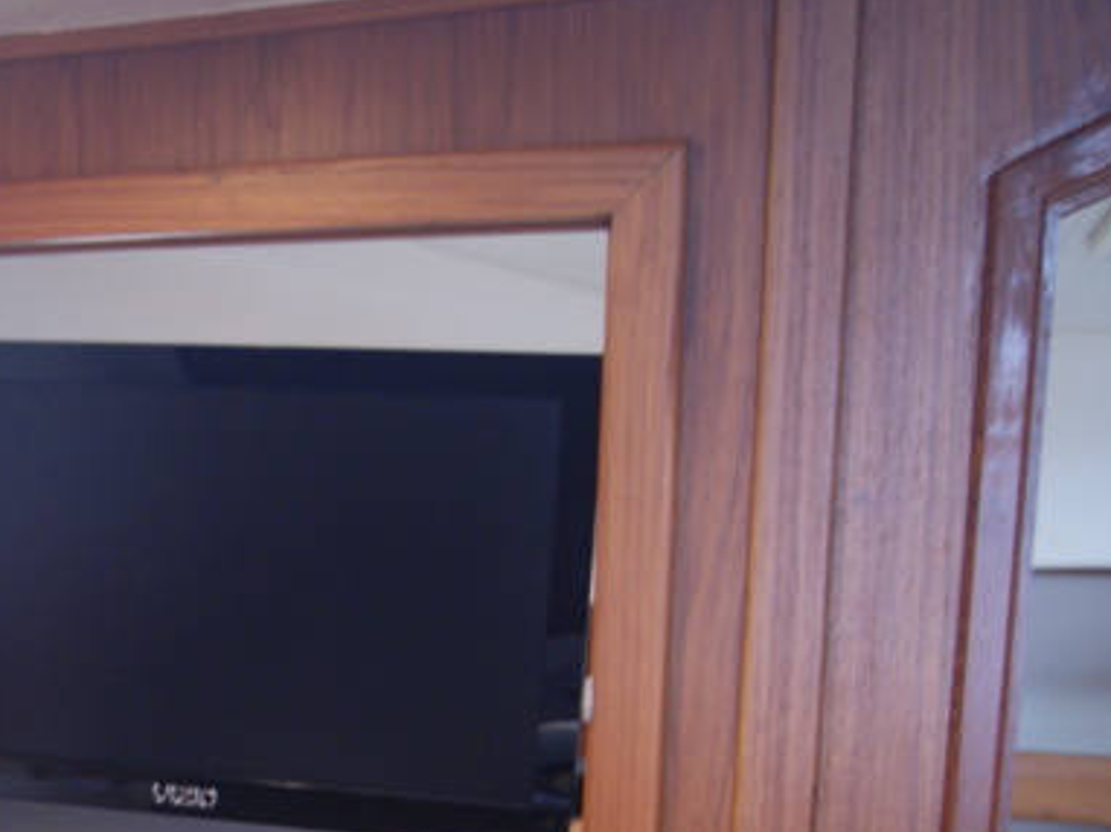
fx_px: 1957
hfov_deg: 28.8
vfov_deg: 23.8
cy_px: 582
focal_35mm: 61
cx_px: -105
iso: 400
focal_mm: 18
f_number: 3.5
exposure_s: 1/8
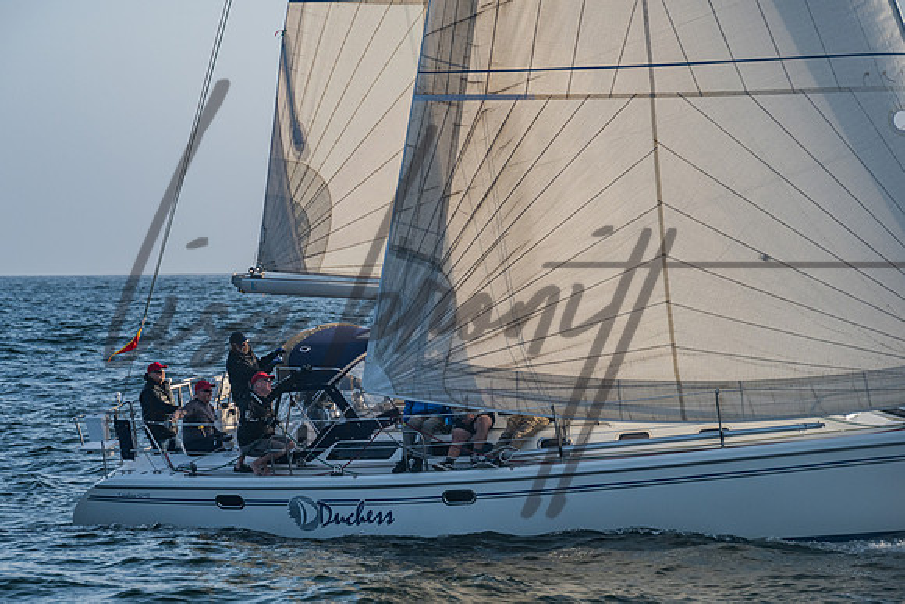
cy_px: 353
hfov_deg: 11.0
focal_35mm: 187
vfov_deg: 7.3
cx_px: 372
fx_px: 4703
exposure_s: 1/800
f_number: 6.3
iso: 400
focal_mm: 150
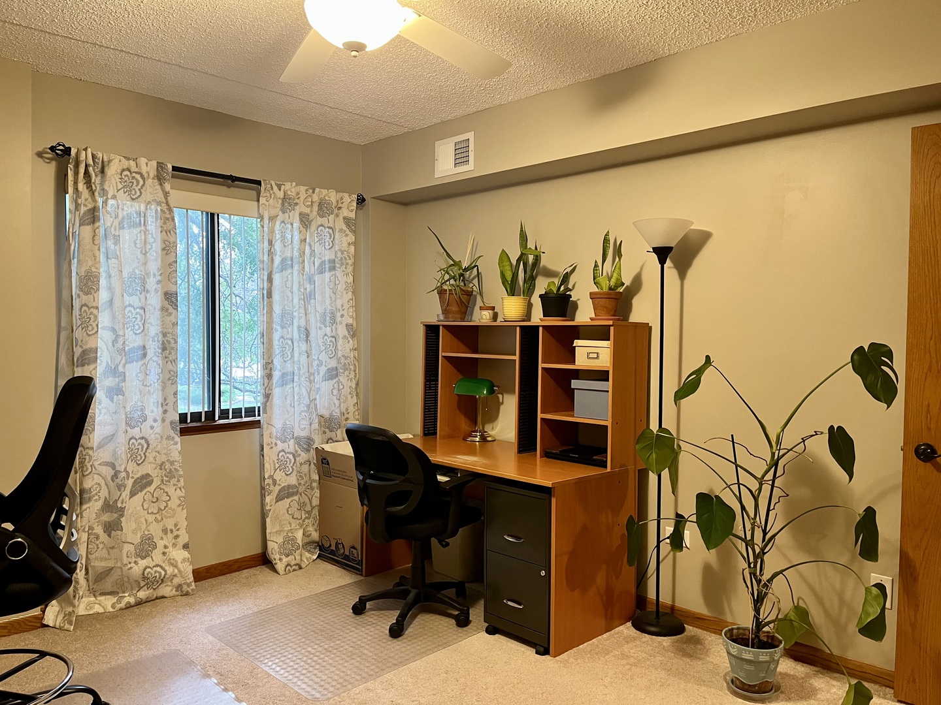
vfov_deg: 53.1
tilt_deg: -3.1
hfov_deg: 67.3
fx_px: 707
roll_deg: -0.2
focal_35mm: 26
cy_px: 352
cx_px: 470
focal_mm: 5.1
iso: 320
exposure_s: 1/60
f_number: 1.6
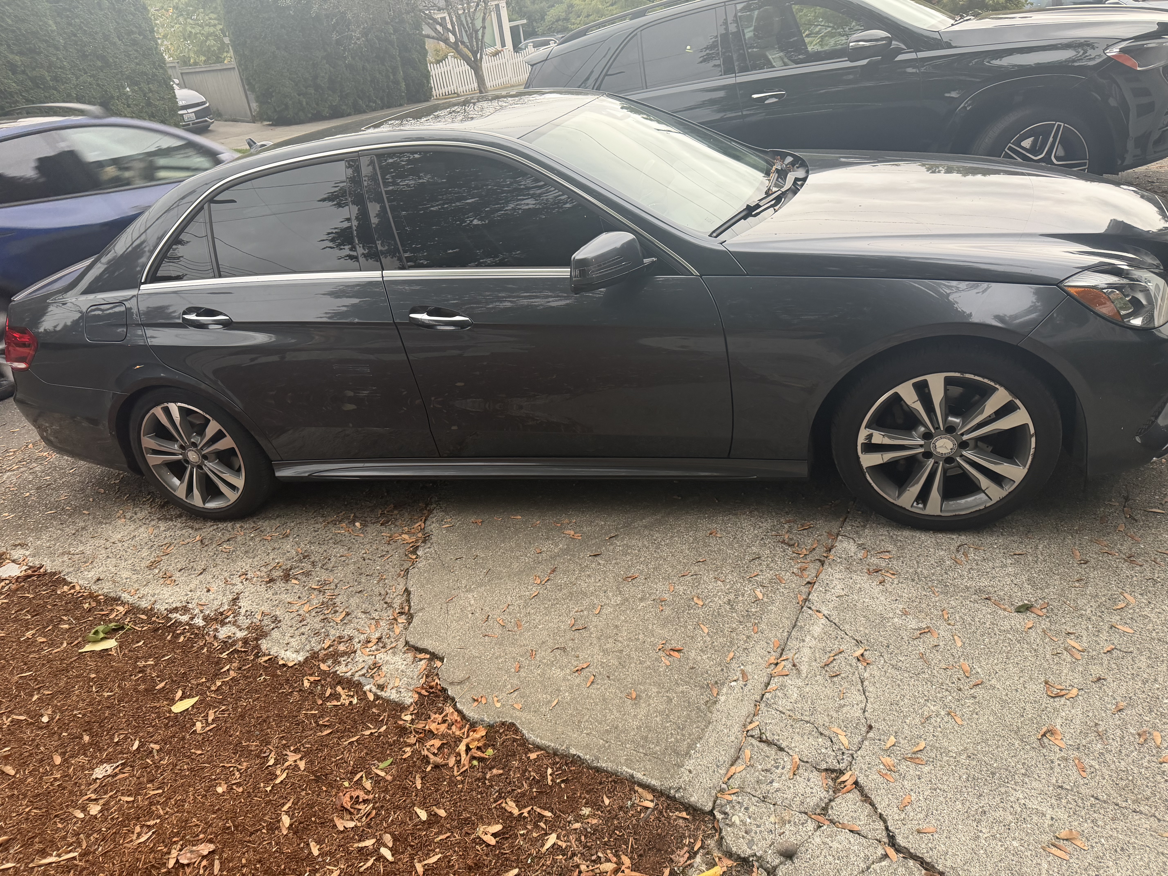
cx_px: 584
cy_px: 438
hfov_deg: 71.6
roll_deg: +8.0
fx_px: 810
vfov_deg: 56.8
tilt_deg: -30.2
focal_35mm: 24
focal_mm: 6.76
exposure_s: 1/81
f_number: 1.78
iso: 200
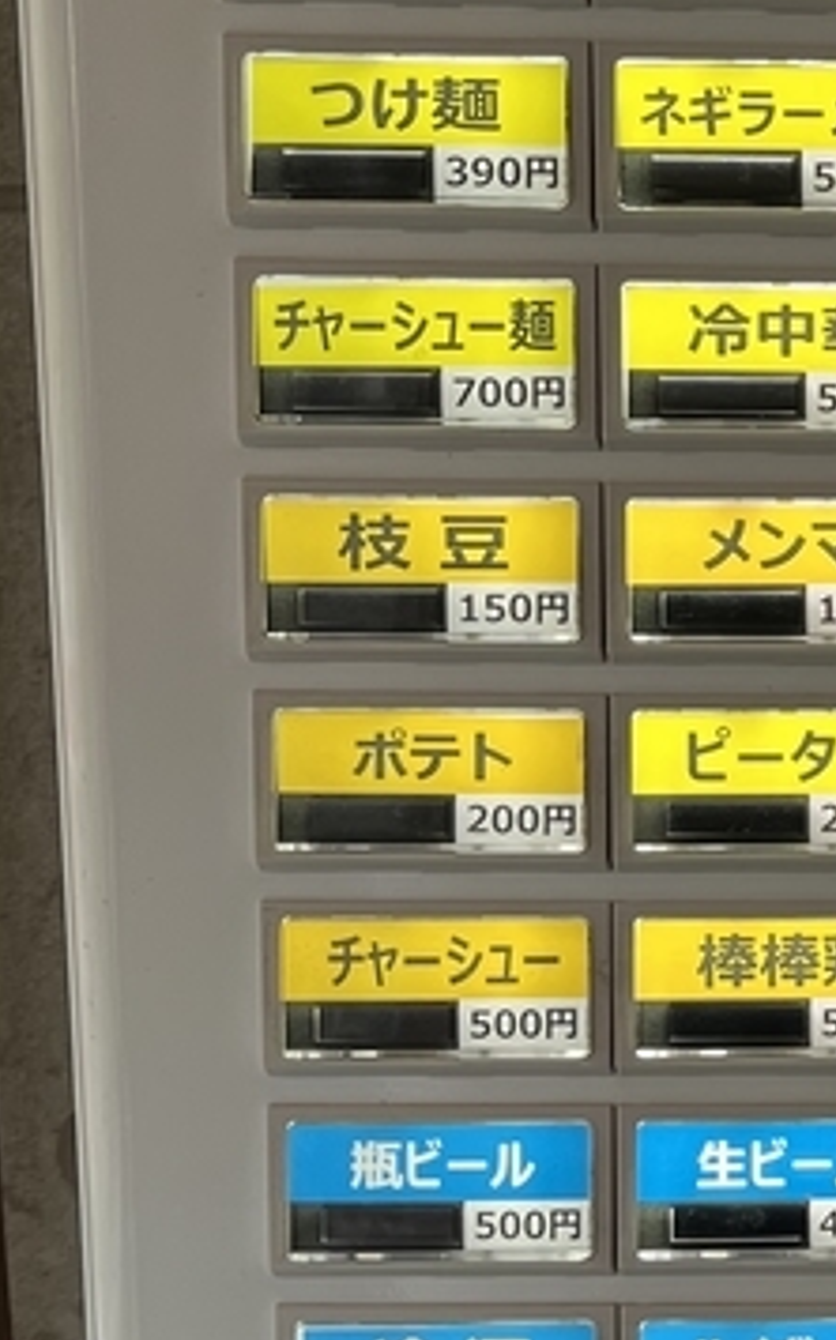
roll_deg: +0.8
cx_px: 1254
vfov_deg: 22.3
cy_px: 583
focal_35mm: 93
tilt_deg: -10.0
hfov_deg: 13.3
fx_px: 3396
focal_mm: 5.1
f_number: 1.6
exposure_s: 1/147
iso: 32
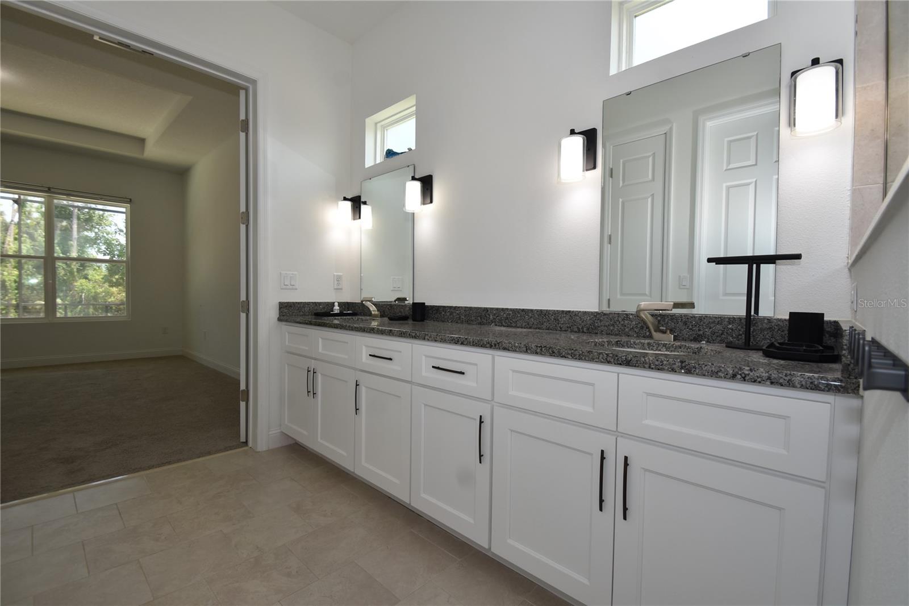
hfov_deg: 100.4
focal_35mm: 15
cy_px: 303
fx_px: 379
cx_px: 454
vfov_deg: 77.3
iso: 200
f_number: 4.5
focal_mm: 10
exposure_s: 1/80
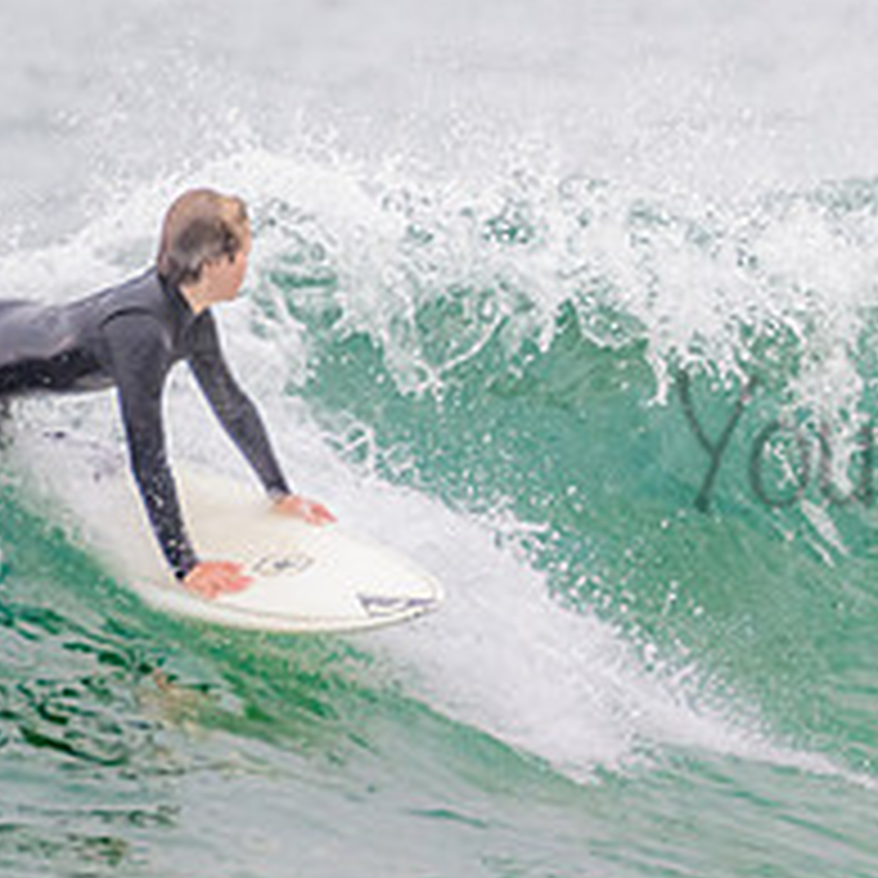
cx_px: 1296
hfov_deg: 1.1
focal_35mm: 1546
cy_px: 414
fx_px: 44364
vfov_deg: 1.1
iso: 500
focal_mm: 500
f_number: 5.6
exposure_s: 1/800
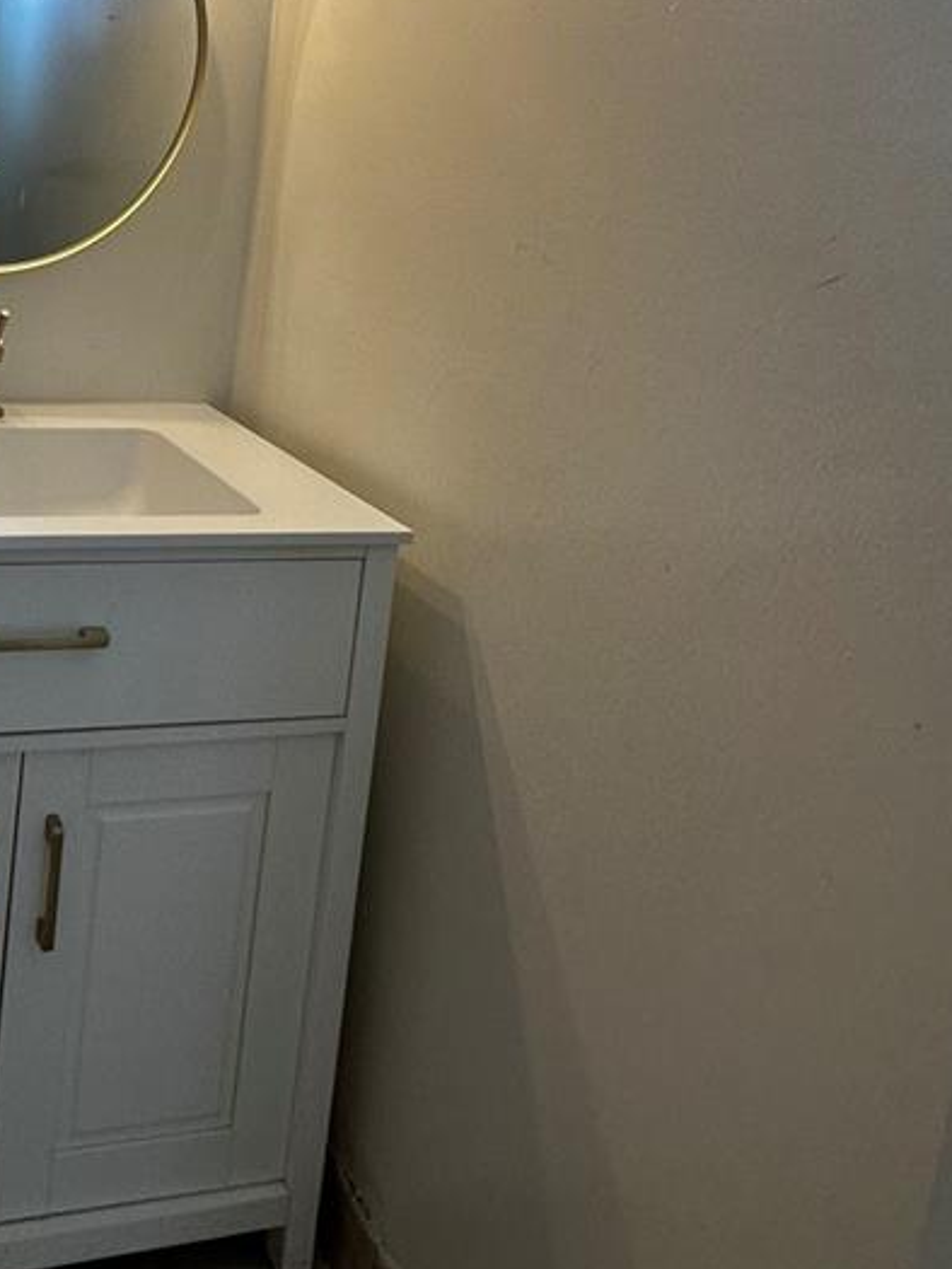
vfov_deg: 52.7
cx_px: -29
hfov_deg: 38.5
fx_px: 1173
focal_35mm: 32
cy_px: 234
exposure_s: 1/120
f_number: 2.2
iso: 100
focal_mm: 2.22
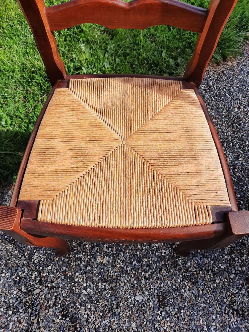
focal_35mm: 25
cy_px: 166
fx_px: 240
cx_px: 124
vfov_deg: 69.4
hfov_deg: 54.9
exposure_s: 1/1048
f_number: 2
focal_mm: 4.6
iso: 32
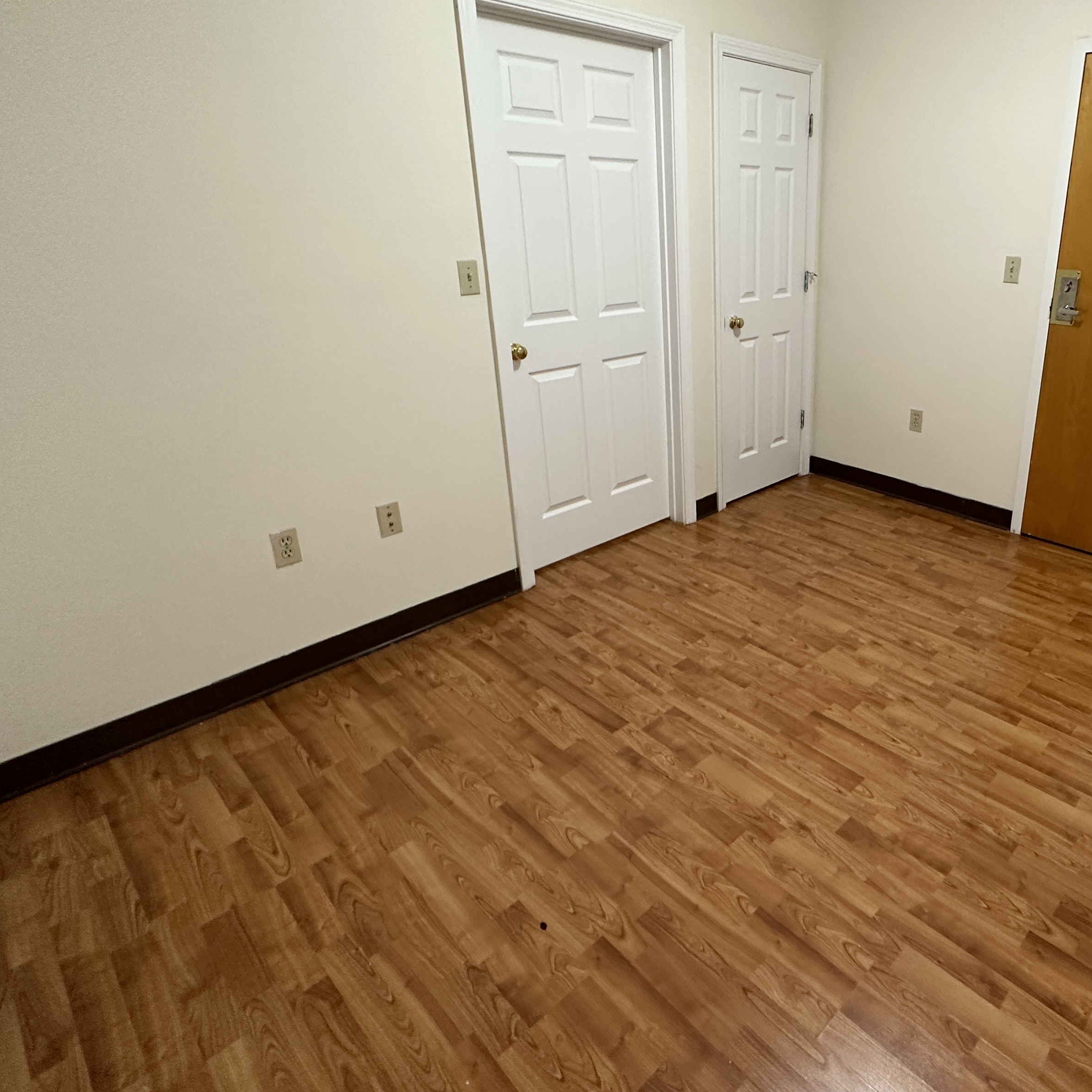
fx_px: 749
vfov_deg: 71.7
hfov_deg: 69.1
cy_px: 462
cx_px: 767
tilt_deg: -18.6
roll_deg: -0.7
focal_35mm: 21
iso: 250
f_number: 2.2
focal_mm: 2.22
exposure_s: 1/60
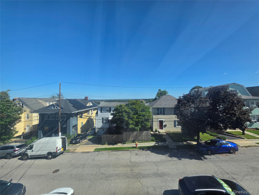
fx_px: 97
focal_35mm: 13
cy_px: 98
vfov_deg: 89.9
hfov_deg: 106.2
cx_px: 130
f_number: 1.9
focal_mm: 2.2
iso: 32
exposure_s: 1/1290
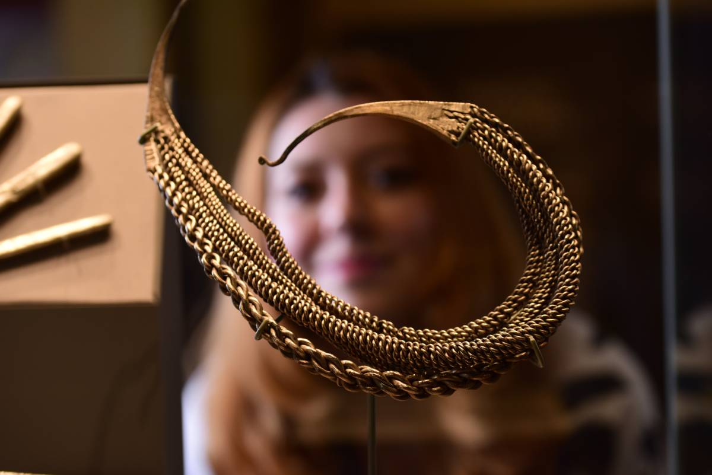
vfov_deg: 13.1
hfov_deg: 19.4
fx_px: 2077
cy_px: 238
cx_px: 356
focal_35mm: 105
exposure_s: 1/60
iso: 640
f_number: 5
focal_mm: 105
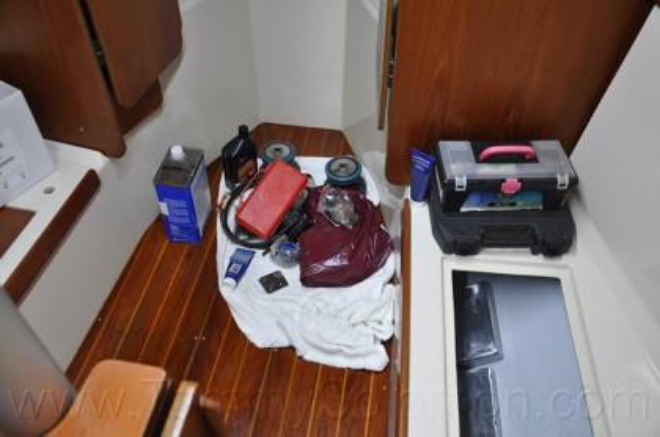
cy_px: 218
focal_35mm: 32
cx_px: 330
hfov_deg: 59.6
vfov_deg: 41.5
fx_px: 576
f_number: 4
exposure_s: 1/60
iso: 400
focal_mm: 21
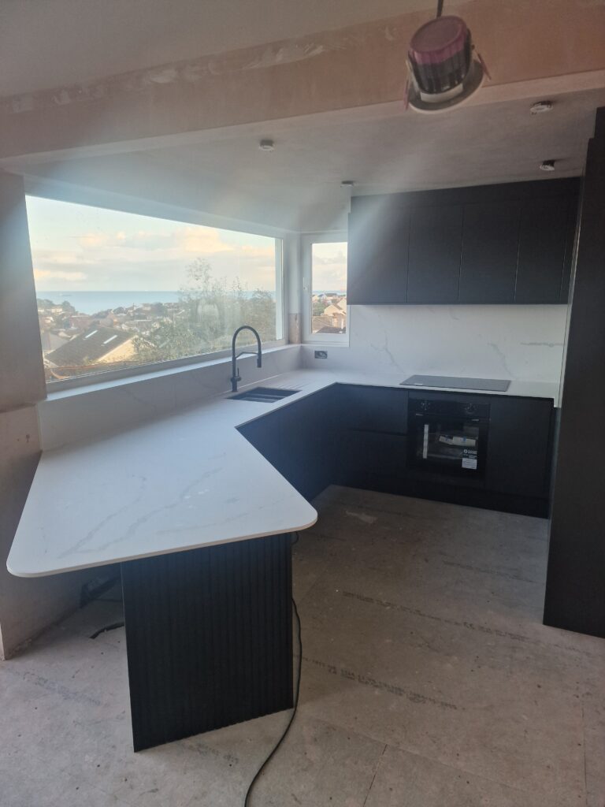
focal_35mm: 23
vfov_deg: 73.9
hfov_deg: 58.9
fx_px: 536
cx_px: 302
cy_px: 404
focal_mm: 6.4
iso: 125
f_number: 1.8
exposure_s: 1/180
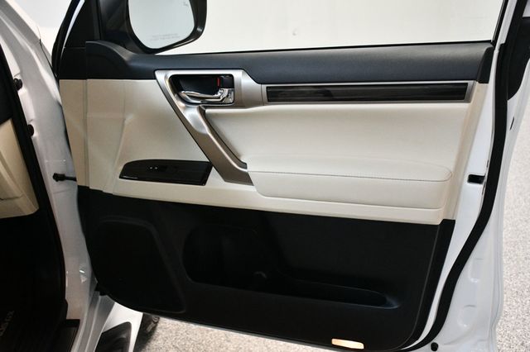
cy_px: 176
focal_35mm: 39
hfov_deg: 49.6
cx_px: 265
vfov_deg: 34.2
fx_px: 574
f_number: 3.8
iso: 2800
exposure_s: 1/125
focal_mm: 26
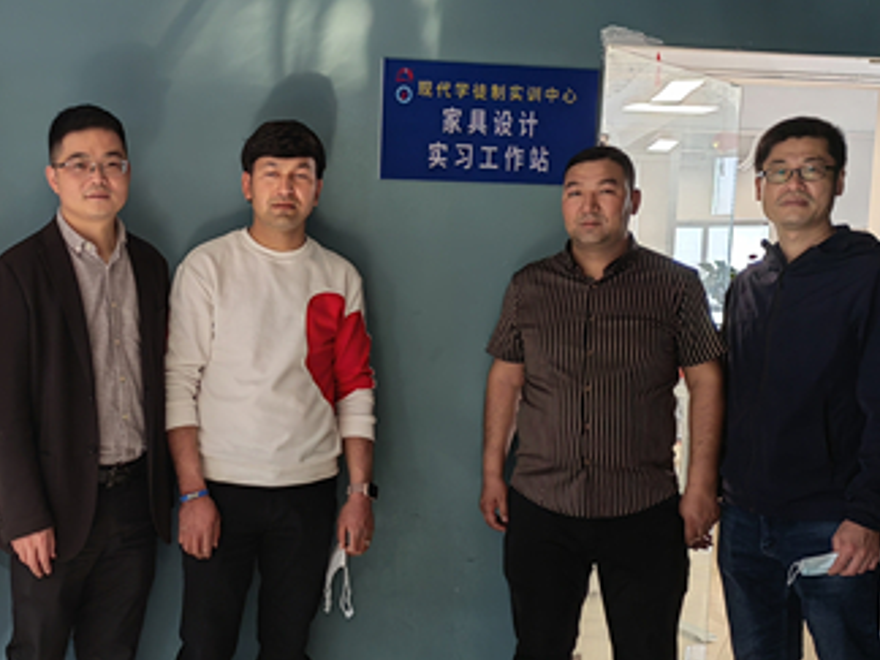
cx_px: 201
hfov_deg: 37.1
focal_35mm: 50
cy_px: 416
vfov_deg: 29.0
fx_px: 1271
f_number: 1.9
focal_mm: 5.52
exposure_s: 1/33.3
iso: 250
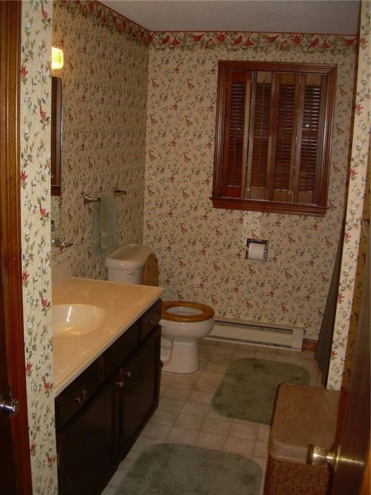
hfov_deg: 37.7
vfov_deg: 49.0
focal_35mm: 38
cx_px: 186
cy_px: 248
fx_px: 543
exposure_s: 1/60
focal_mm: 6.3
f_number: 2.8
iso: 50
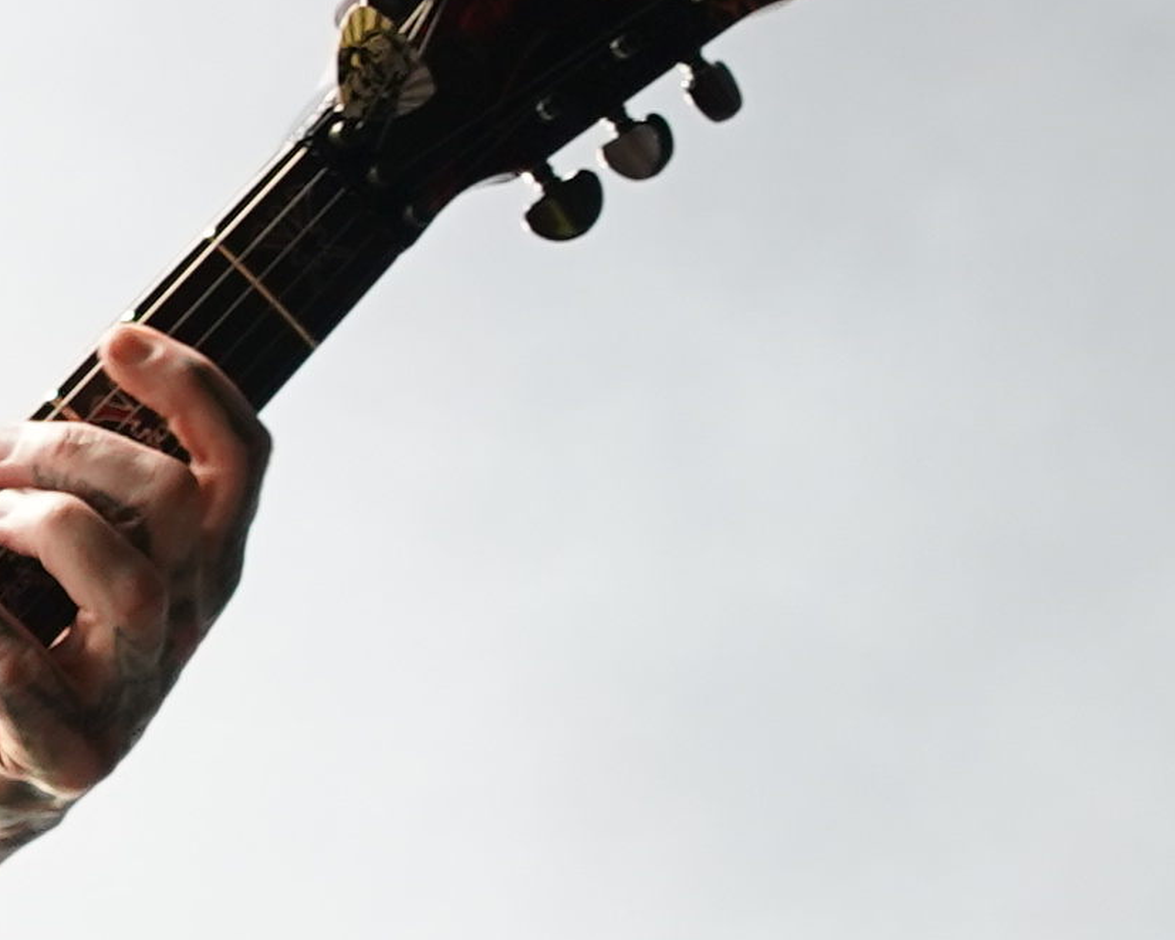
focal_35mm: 715
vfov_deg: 2.2
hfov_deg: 2.7
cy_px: 1058
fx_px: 24870
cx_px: -2062
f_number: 4
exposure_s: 1/125
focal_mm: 105
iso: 800
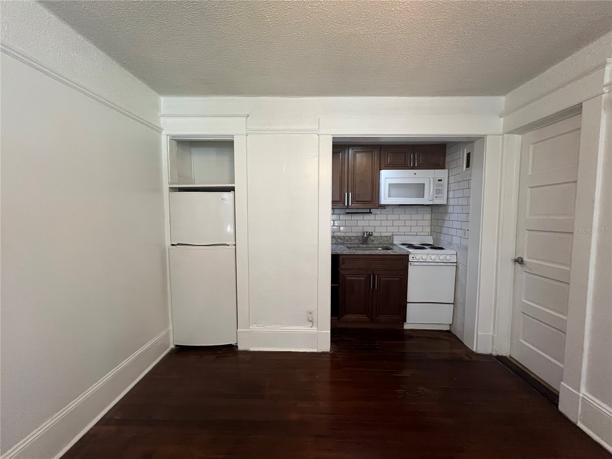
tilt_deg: -4.2
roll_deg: -0.2
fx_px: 230
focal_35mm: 13
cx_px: 306
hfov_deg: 106.2
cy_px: 230
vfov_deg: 89.9
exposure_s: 1/60
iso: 400
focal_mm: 1.57
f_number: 1.8
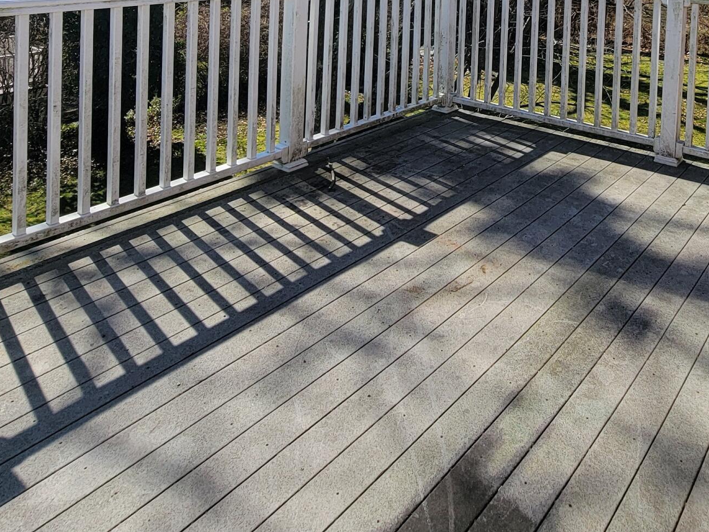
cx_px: 492
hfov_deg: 58.1
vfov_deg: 37.9
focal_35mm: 30
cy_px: -71
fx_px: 614
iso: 50
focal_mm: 2.2
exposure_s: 1/1457
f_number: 2.2
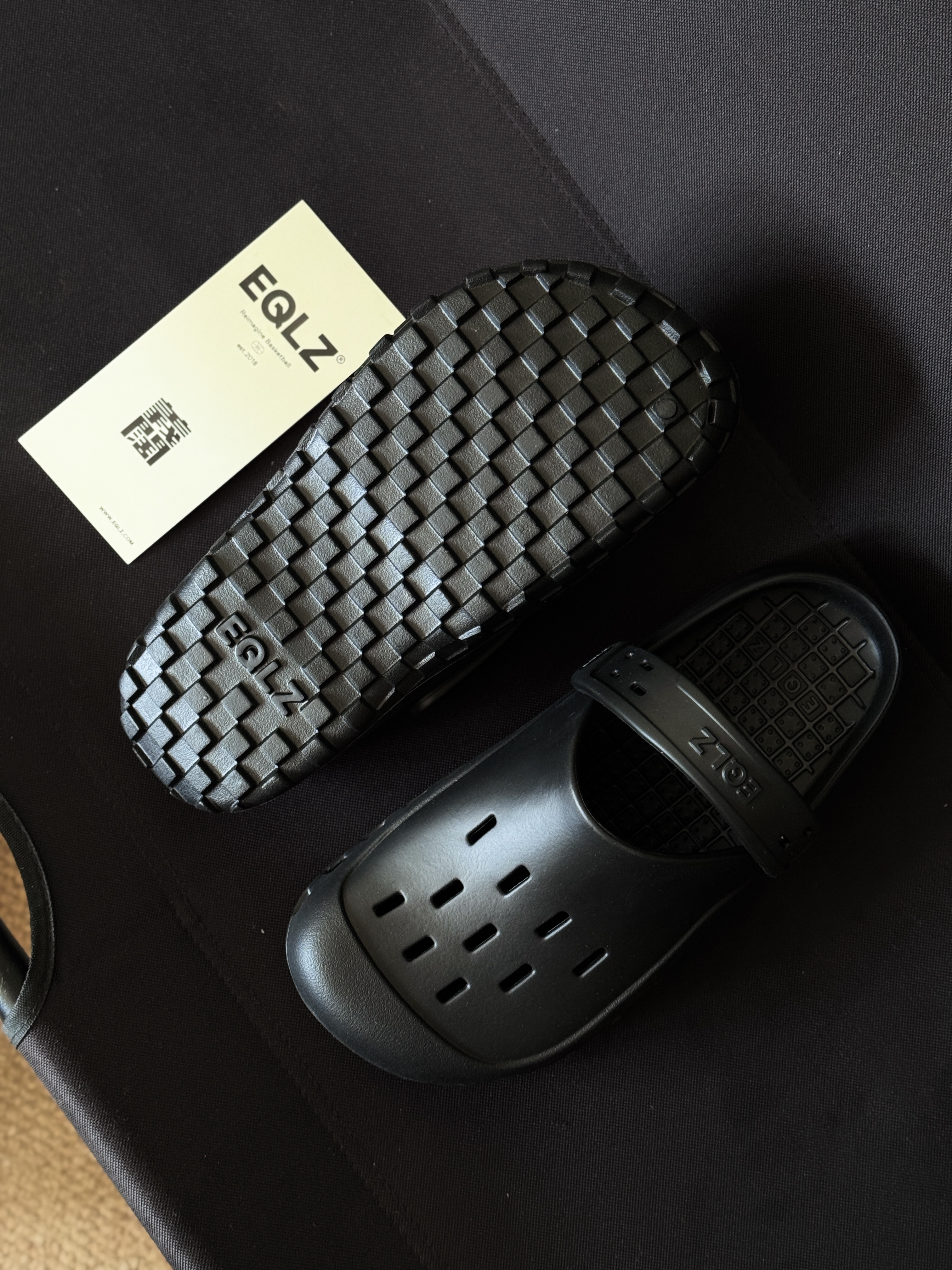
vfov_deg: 39.7
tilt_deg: -86.4
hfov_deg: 30.3
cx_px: 476
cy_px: 635
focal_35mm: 48
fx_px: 1760
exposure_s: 1/43
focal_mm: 6.76
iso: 250
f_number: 1.78
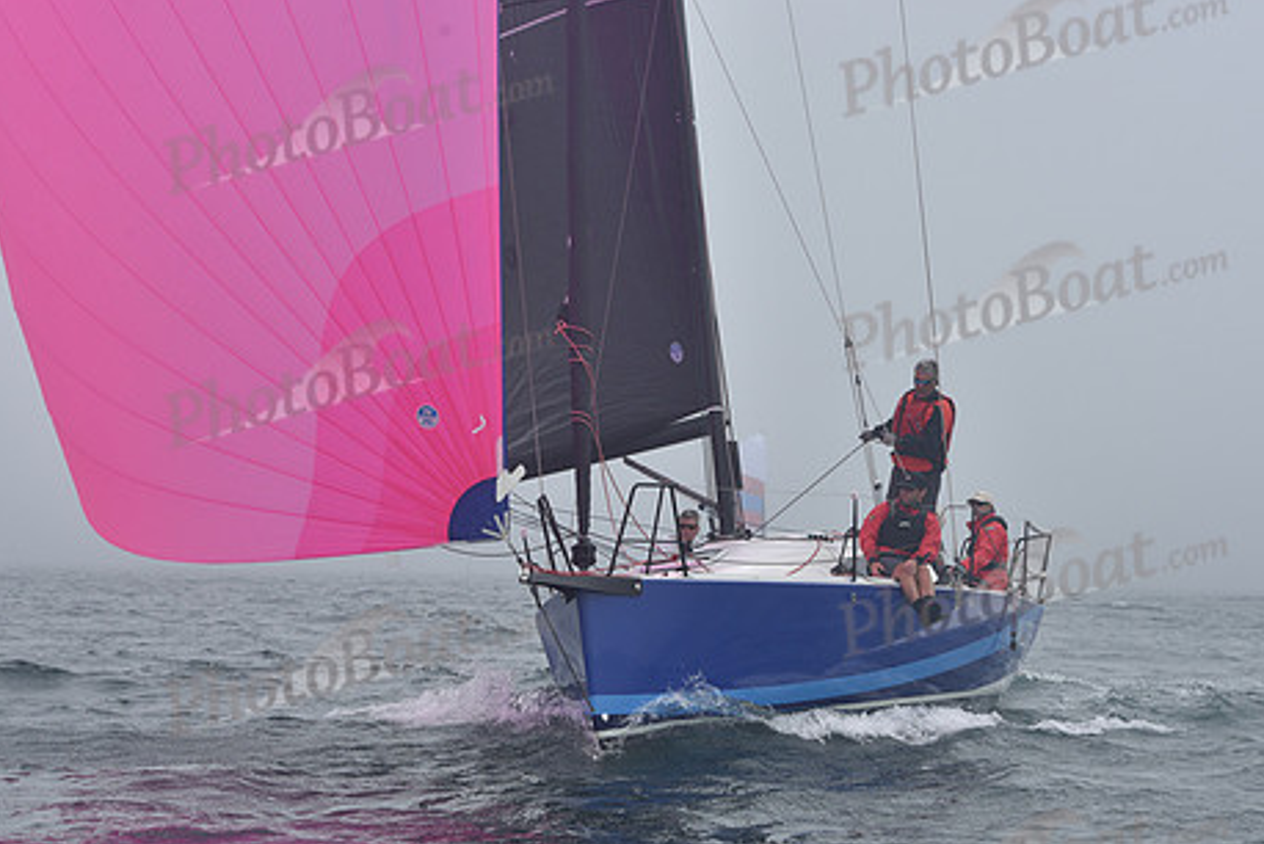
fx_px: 4005
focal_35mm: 114
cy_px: 481
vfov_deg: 12.0
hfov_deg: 17.9
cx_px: 698
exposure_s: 1/800
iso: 250
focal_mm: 90
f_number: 10
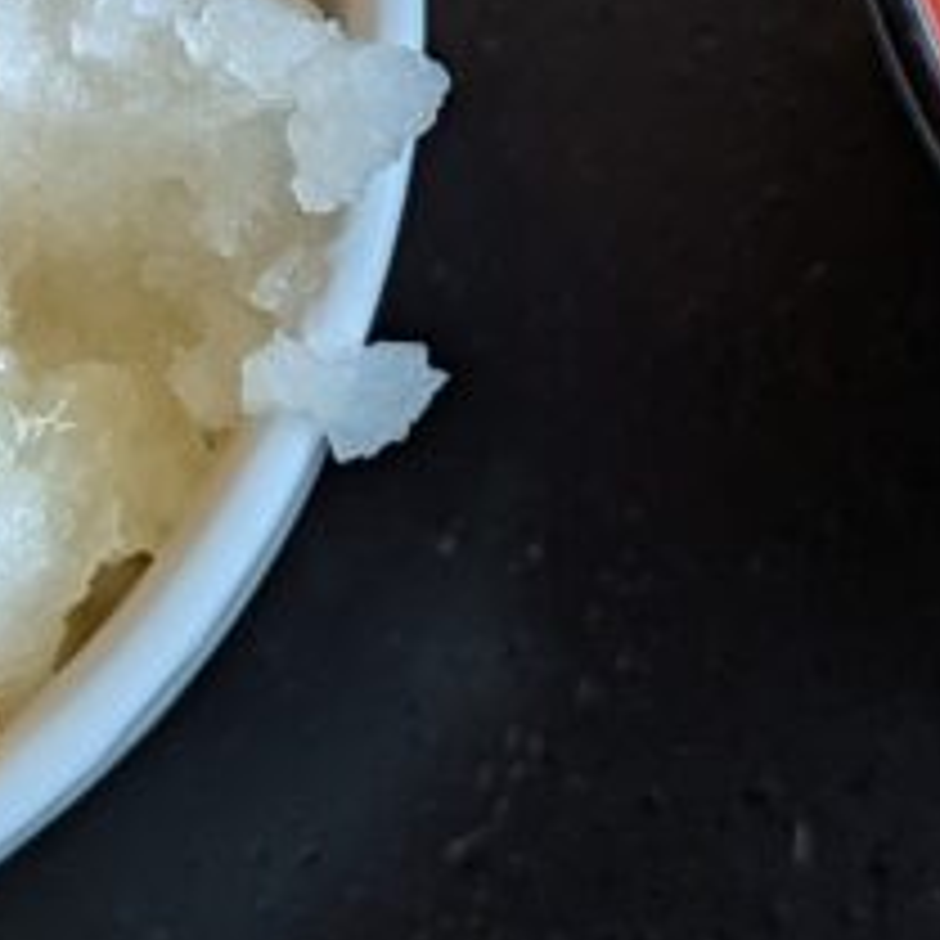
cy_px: 119
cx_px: 472
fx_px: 3195
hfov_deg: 16.7
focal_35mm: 104
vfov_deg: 16.5
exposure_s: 1/50
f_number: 1.85
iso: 44
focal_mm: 6.81
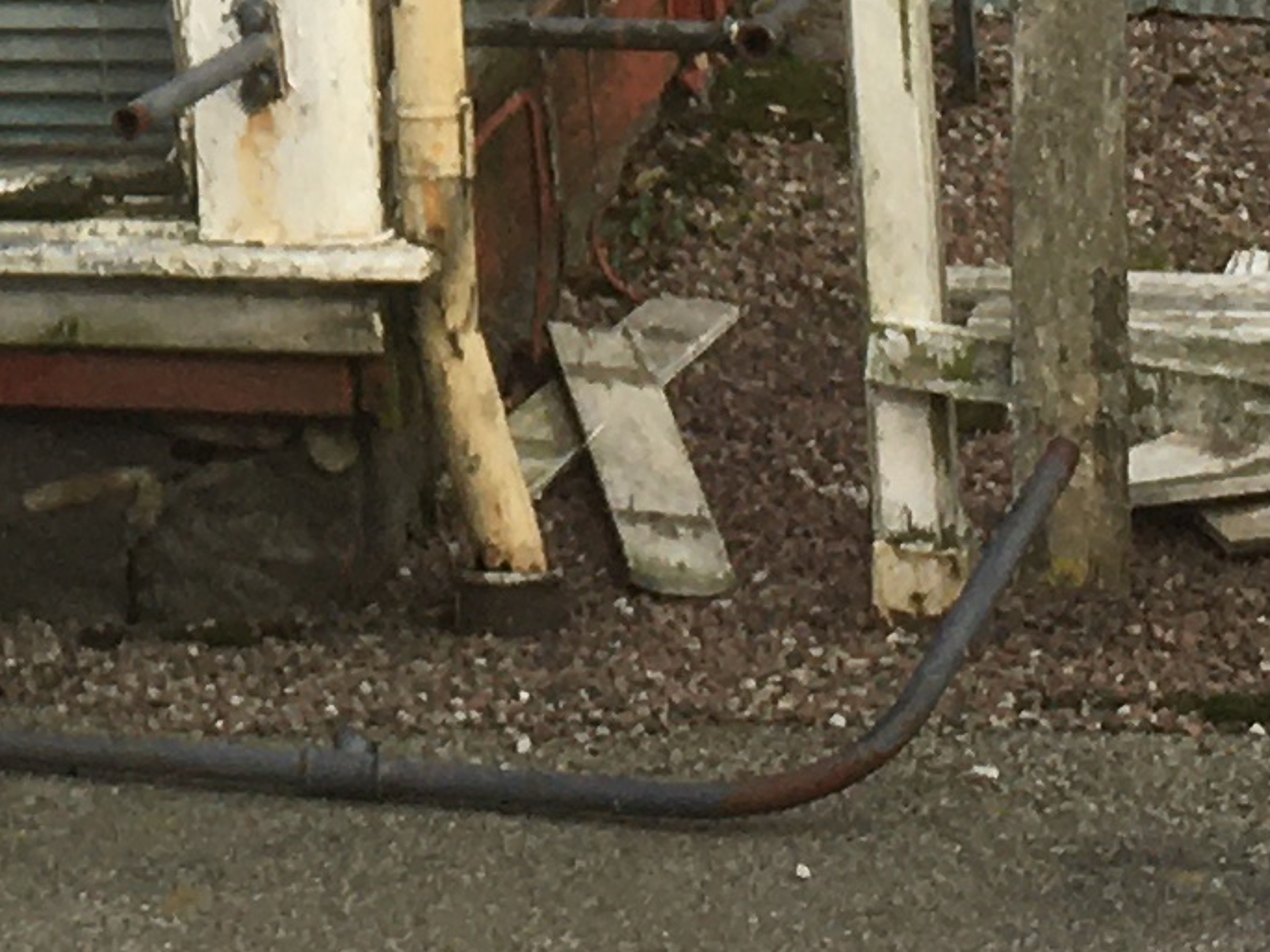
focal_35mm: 171
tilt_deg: -2.6
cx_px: -468
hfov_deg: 11.2
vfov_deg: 8.3
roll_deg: +4.0
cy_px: -887
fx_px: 6274
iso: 25
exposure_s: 1/549
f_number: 2.2
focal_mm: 4.15
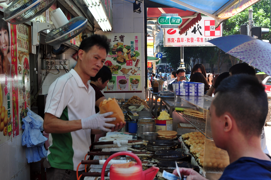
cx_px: 136
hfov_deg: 42.4
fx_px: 350
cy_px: 90
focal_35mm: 46
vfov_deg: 28.9
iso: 200
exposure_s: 1/100
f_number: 5
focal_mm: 31
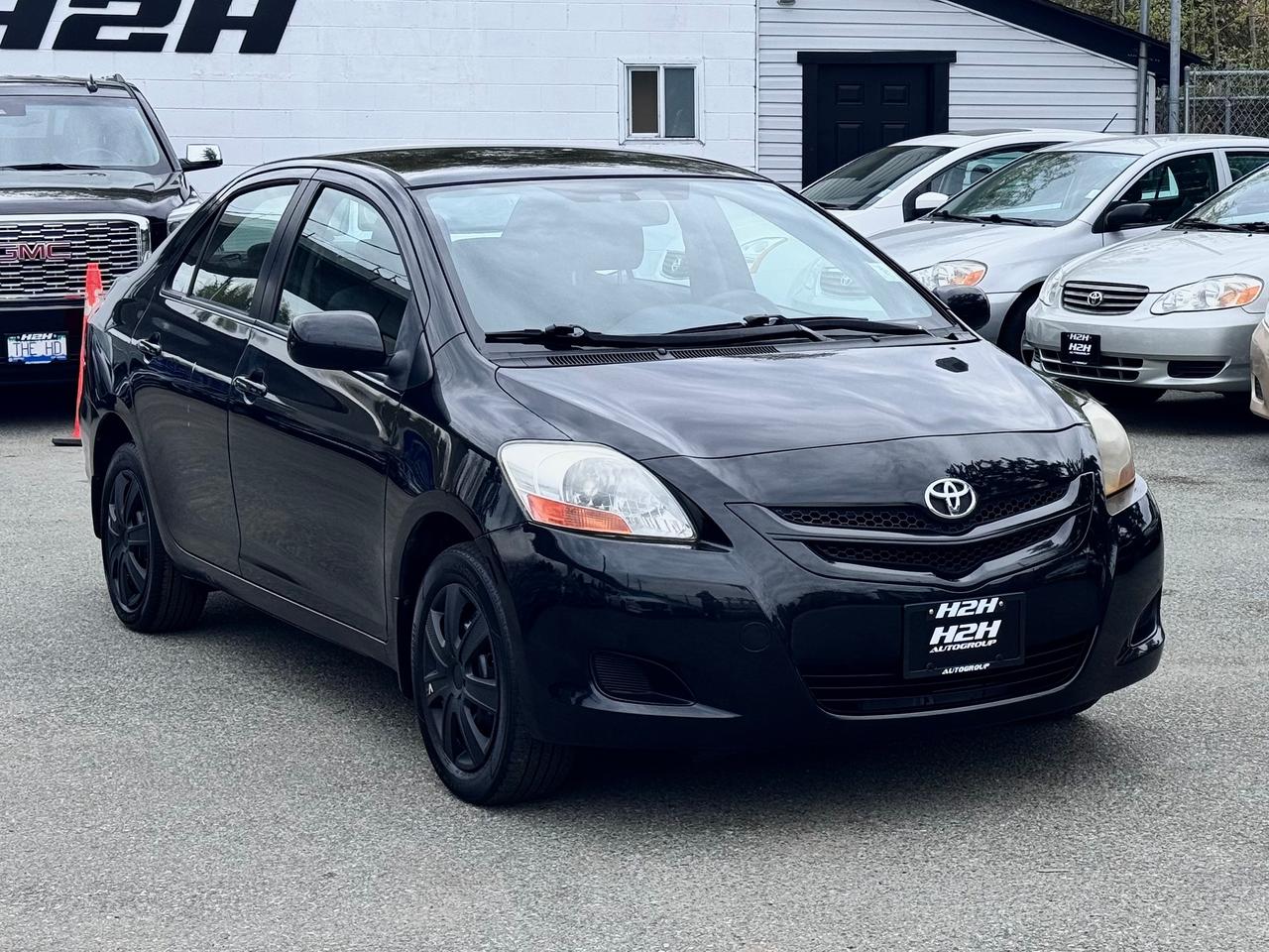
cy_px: 476
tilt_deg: -4.8
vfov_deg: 30.3
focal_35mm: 48
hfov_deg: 39.7
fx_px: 1760
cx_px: 634
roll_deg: +0.0
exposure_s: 1/1215
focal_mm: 6.76
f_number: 1.78
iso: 64
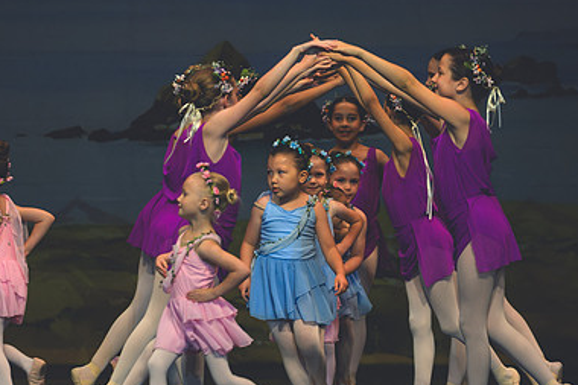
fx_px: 7350
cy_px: 201
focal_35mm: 458
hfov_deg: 4.5
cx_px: 202
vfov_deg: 3.0
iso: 400
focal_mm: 200
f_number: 2.8
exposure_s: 1/500
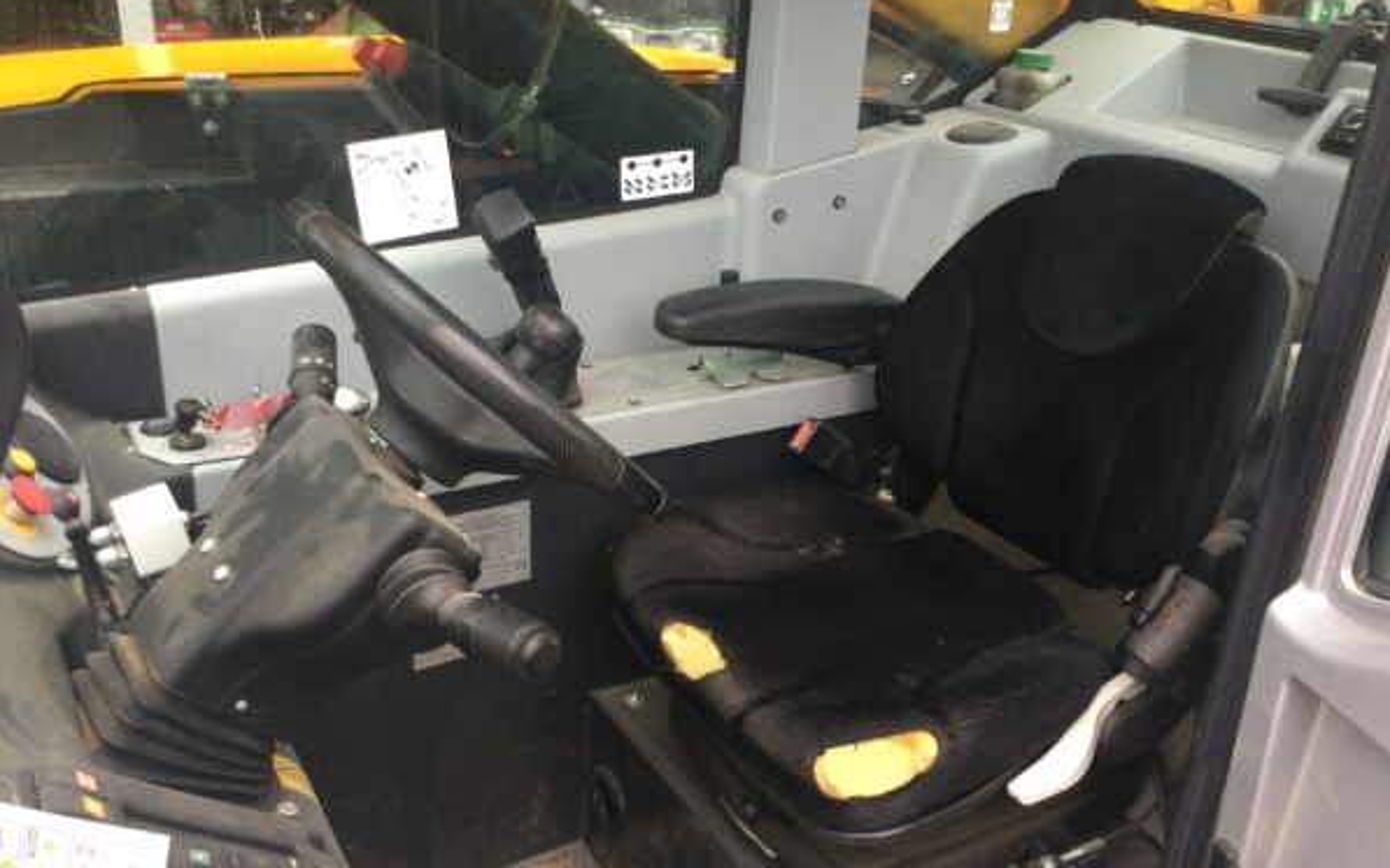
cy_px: 461
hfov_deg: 58.1
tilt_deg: -22.7
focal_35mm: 33
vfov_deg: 38.3
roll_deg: -2.4
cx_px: 696
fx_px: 1250
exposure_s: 1/33
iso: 100
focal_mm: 3.3
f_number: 2.4
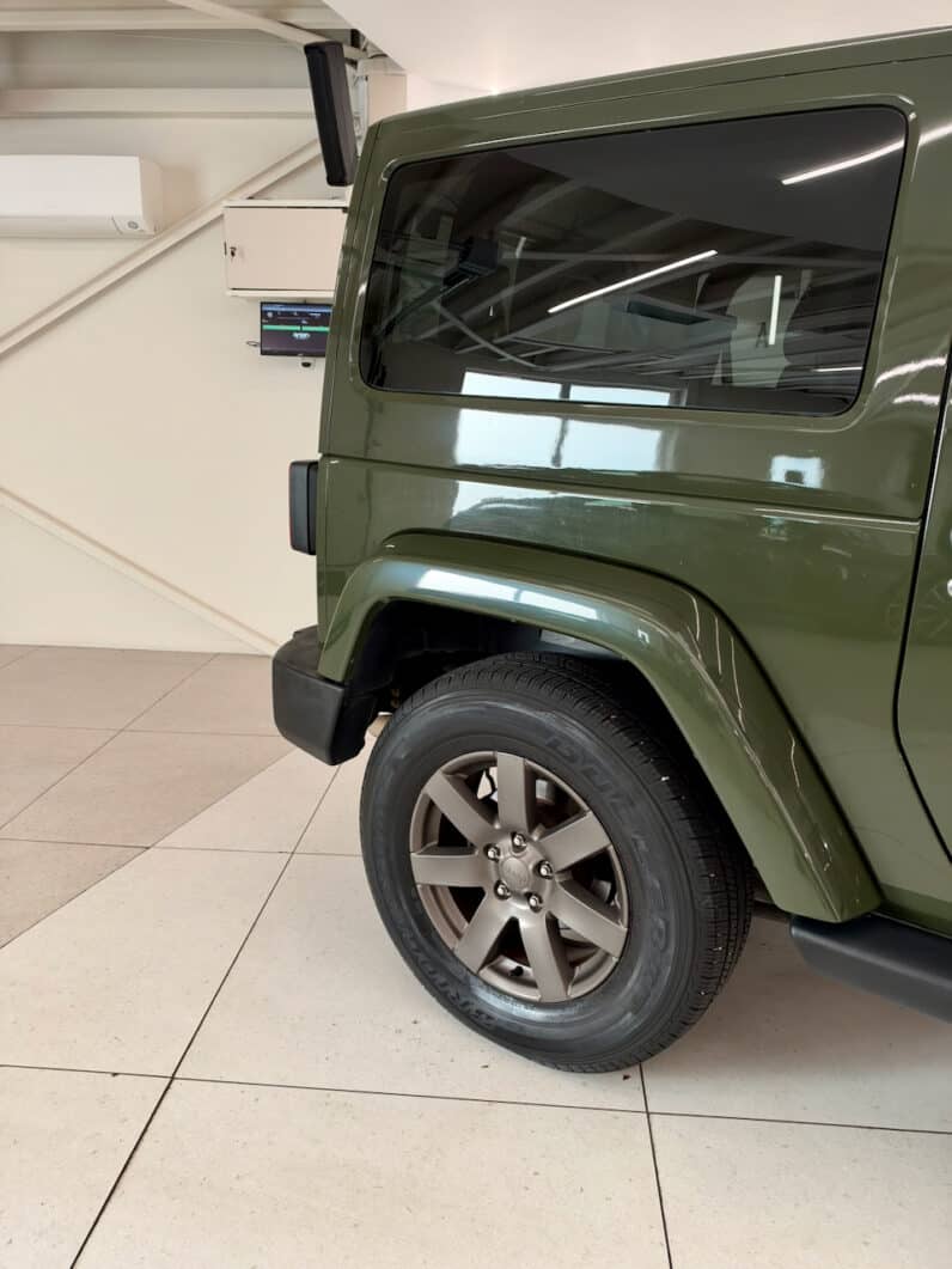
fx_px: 880
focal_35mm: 24
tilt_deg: -18.3
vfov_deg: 71.6
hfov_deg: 56.8
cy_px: 634
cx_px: 476
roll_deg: -0.5
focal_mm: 6.93
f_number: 1.8
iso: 400
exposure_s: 1/108
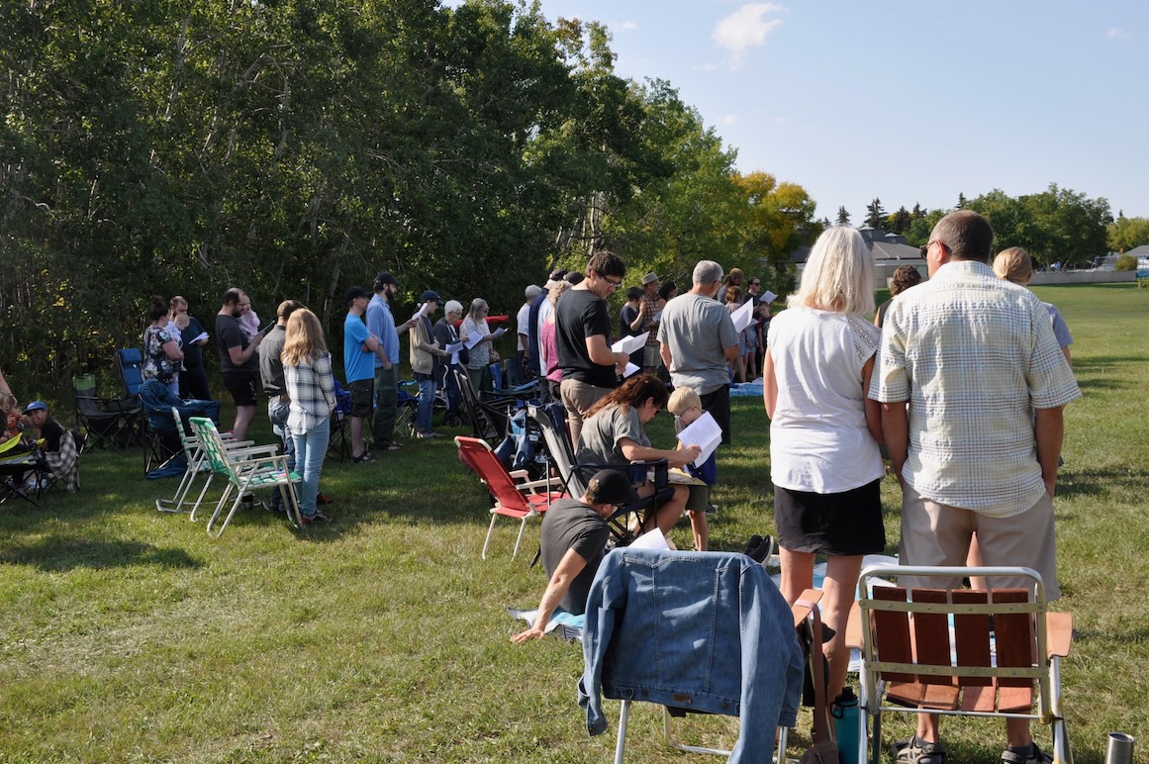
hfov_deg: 45.5
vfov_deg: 31.1
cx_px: 547
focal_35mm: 43
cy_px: 358
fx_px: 1371
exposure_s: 1/250
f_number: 7.1
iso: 200
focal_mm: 26
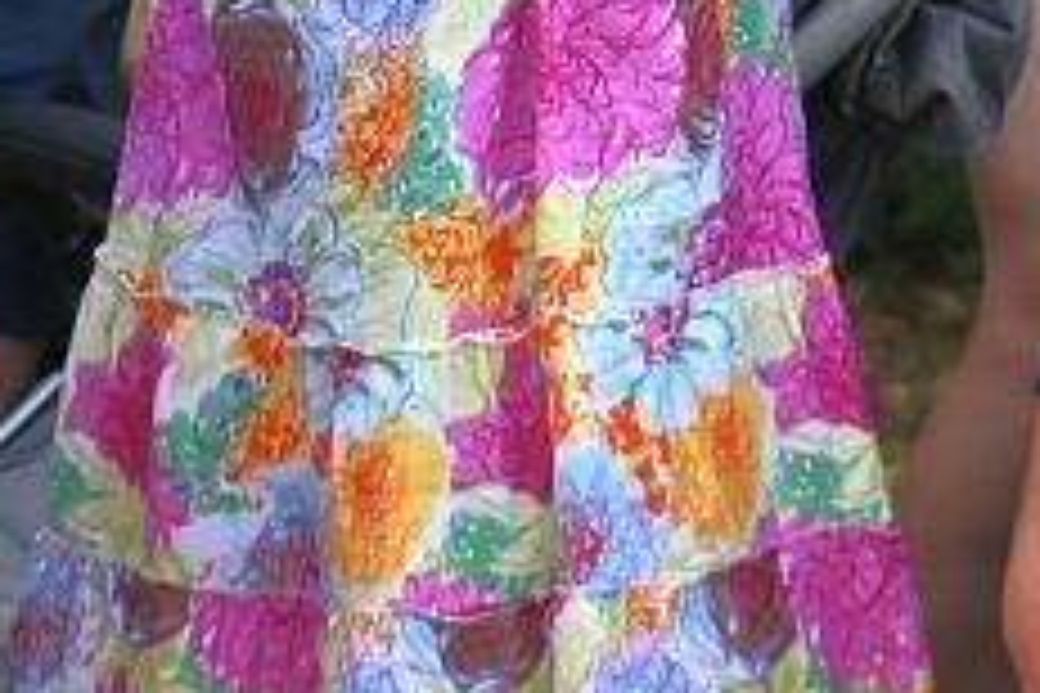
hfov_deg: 4.6
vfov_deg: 3.0
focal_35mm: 453
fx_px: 13086
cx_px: 705
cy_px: 140
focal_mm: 70
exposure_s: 1/800
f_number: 2.8
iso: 64
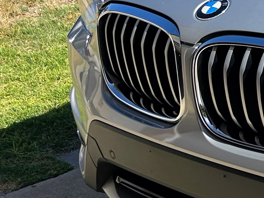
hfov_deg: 15.2
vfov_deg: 13.6
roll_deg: +1.1
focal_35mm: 108
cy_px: 35
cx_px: 503
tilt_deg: -21.6
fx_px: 824
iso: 50
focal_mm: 5.7
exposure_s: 1/4274
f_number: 1.5
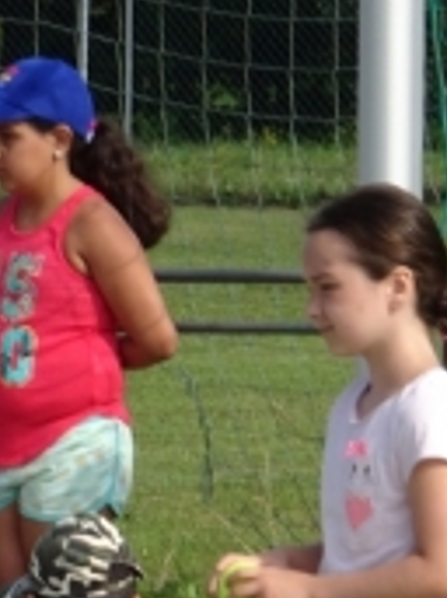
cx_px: -321
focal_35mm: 512
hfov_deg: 2.9
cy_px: 633
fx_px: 8826
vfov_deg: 3.9
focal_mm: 24.99
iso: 80
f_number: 5.6
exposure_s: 1/200
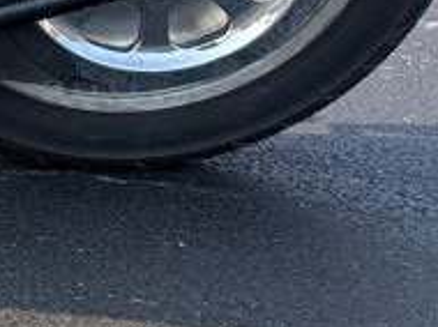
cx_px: -654
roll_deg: -1.3
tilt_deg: -3.0
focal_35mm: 135
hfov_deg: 11.7
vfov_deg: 10.1
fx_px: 1706
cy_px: -343
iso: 100
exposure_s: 1/1493
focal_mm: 6.76
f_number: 1.78
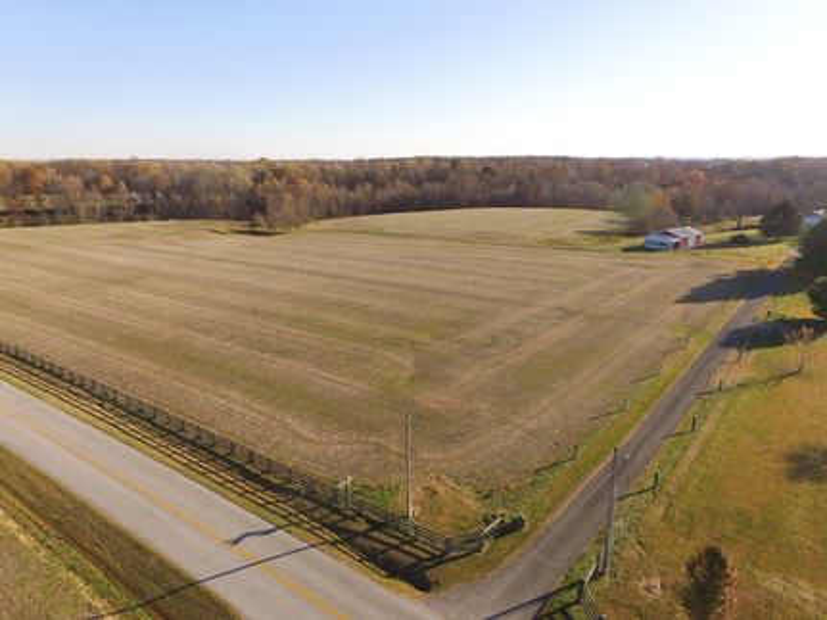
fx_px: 478
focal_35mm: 20
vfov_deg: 65.9
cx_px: 414
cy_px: 310
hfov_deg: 81.8
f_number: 2.8
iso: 100
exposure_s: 1/480
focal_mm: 3.61
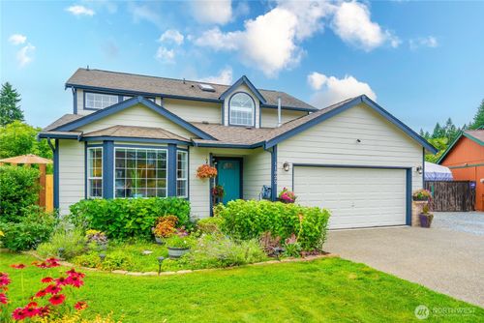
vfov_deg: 59.6
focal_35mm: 21
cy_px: 162
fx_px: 282
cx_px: 242
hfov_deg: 81.2
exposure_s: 1/60
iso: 80
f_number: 7.1
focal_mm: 21
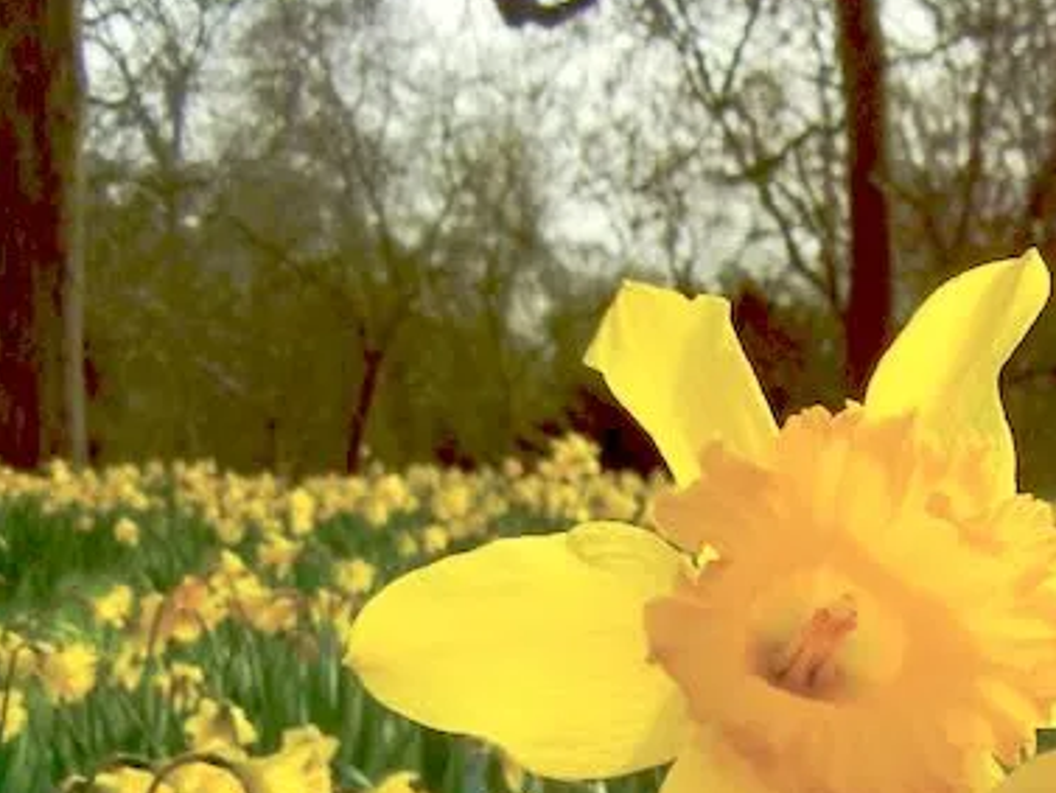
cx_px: 1171
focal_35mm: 106
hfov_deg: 17.9
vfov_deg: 13.7
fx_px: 3235
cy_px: 855
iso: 160
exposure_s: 1/785
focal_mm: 7.1
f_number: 3.7
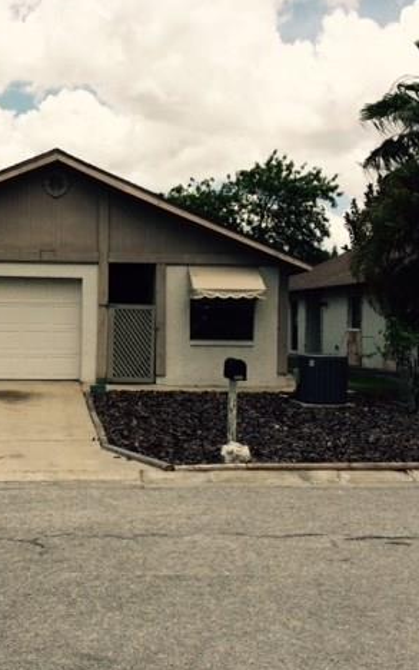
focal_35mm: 42
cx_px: 99
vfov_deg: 47.2
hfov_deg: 30.0
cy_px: 332
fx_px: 766
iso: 32
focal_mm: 4.15
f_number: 2.2
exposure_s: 1/3731
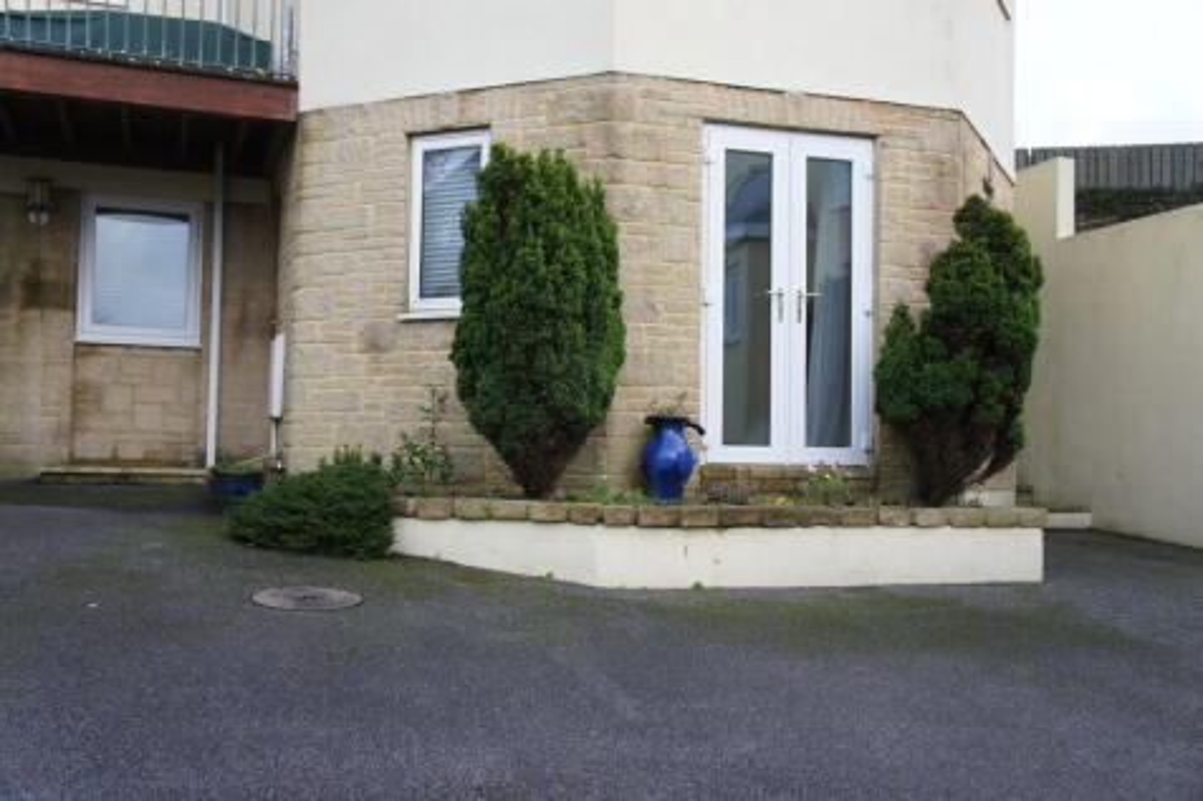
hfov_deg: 51.3
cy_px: 400
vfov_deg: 35.5
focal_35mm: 38
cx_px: 602
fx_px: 1253
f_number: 4
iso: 250
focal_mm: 25
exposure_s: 1/40
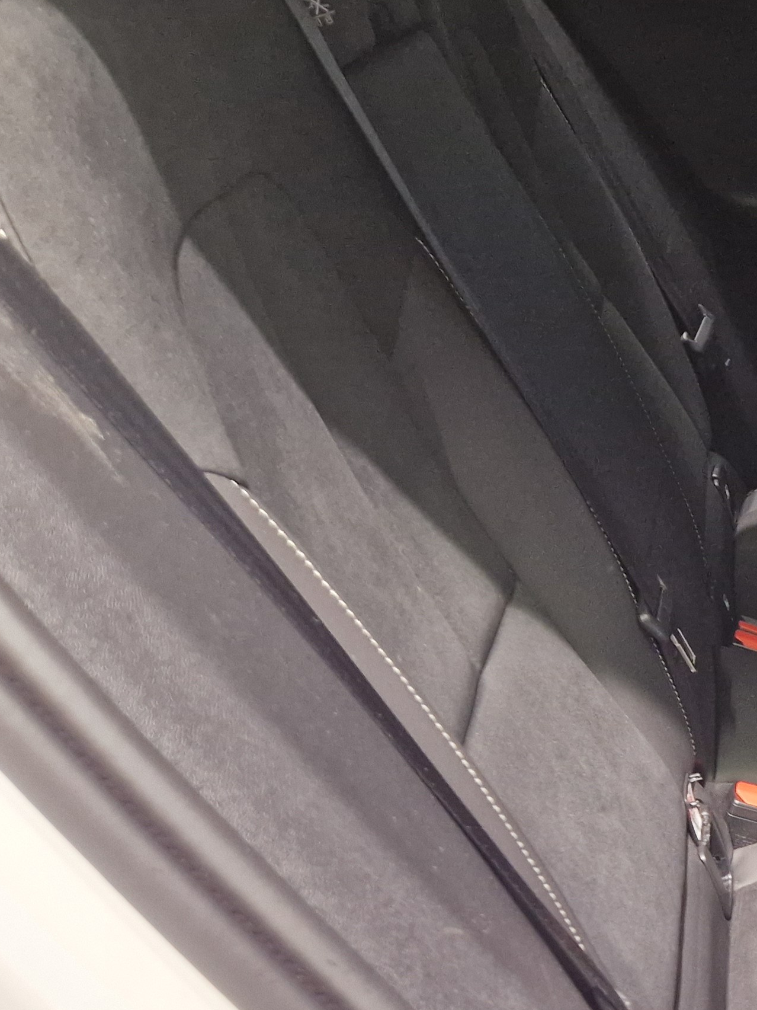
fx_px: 1575
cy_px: 494
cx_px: 1166
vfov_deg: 35.5
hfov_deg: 22.0
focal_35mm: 54
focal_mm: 5.4
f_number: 1.8
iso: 500
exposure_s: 1/100
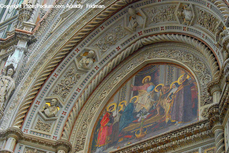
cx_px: 114
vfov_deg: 17.5
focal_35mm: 78
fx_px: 497
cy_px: 76
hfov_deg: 26.0
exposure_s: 1/125
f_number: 7.1
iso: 160
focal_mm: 52
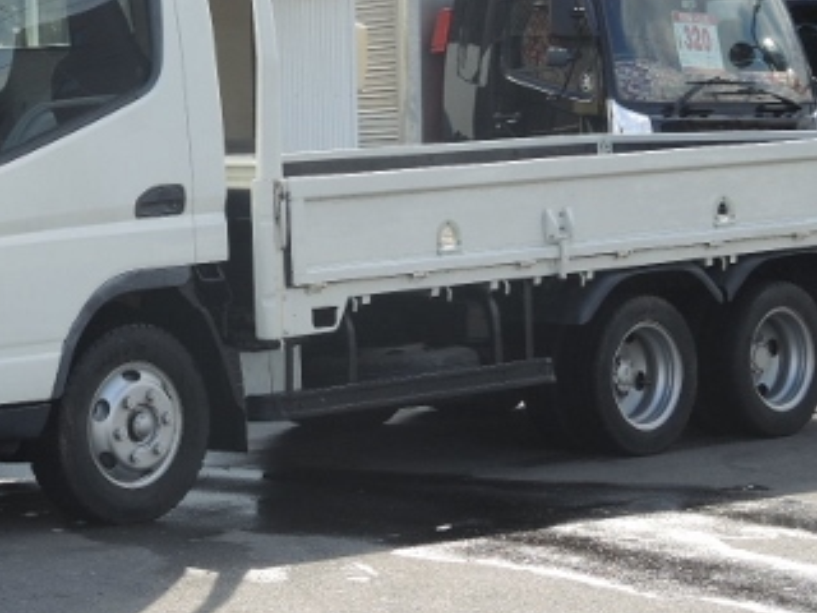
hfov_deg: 14.9
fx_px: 3115
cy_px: 161
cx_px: 209
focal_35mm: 132
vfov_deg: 11.2
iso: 80
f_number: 3.2
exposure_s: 1/500
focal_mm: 14.1
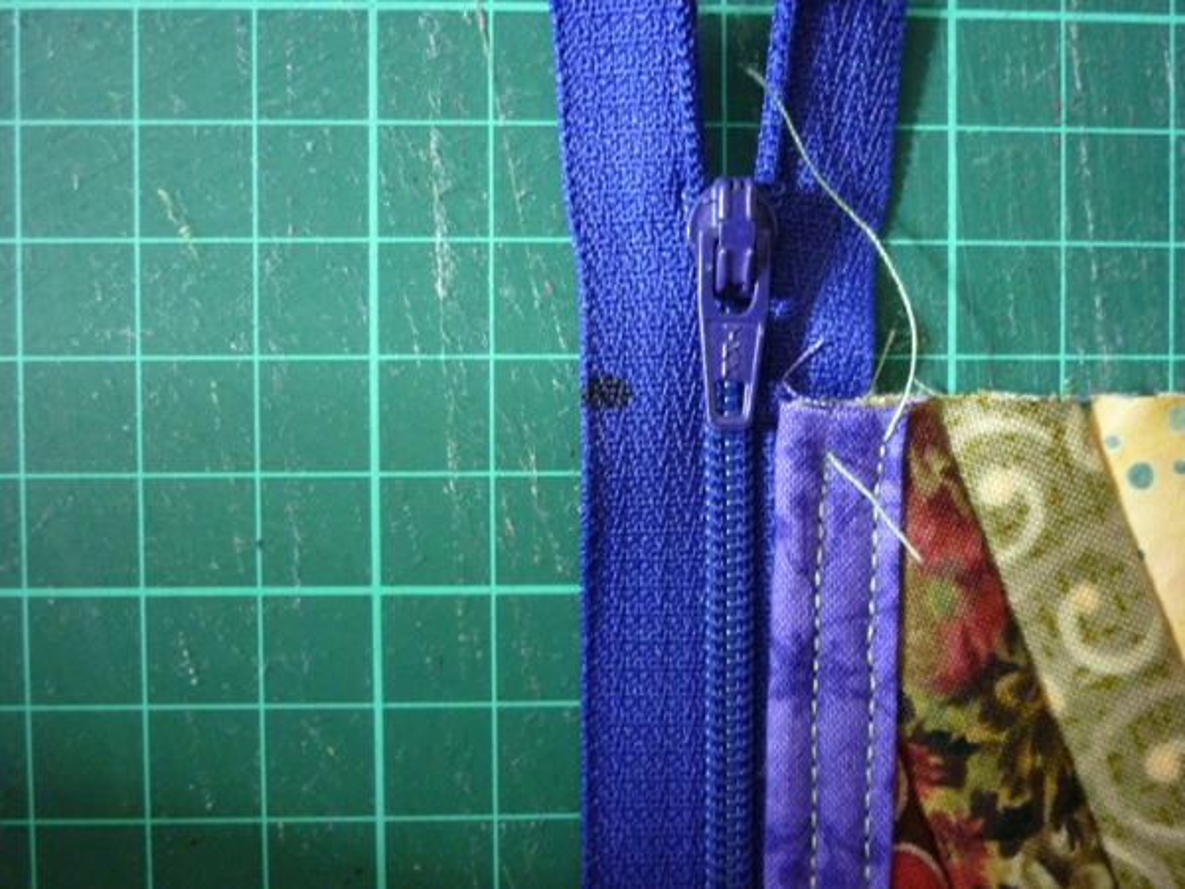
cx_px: 592
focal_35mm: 33
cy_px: 444
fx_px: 1130
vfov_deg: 42.9
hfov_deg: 55.4
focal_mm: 5.5
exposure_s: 1/8
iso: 400
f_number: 2.8
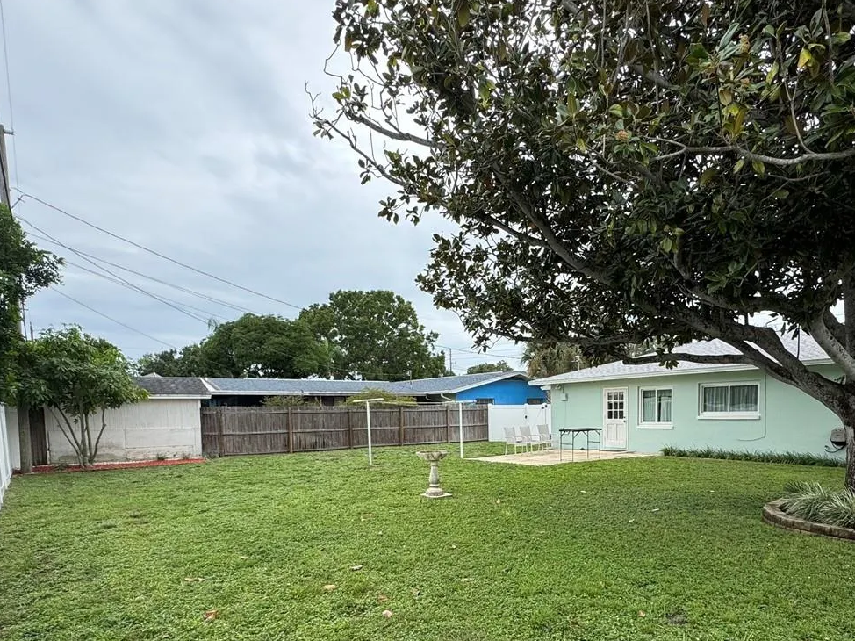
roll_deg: +0.4
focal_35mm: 23
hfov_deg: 73.5
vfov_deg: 56.7
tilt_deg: -6.2
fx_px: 568
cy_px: 459
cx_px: 494
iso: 40
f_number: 2.2
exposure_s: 1/459
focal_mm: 2.22
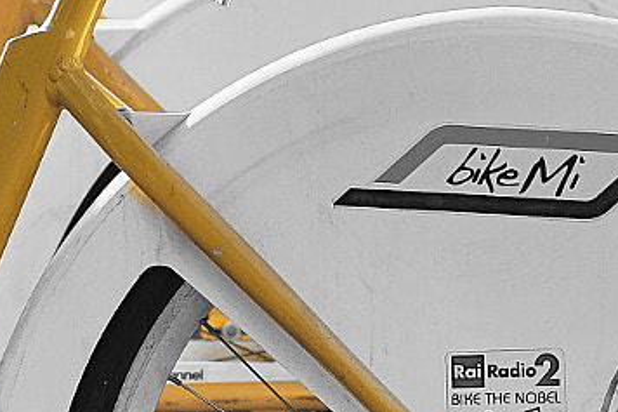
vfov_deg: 3.4
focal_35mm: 404
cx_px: -306
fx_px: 6932
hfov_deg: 5.1
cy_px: 102
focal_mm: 60
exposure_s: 1/800
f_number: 3.2
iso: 100
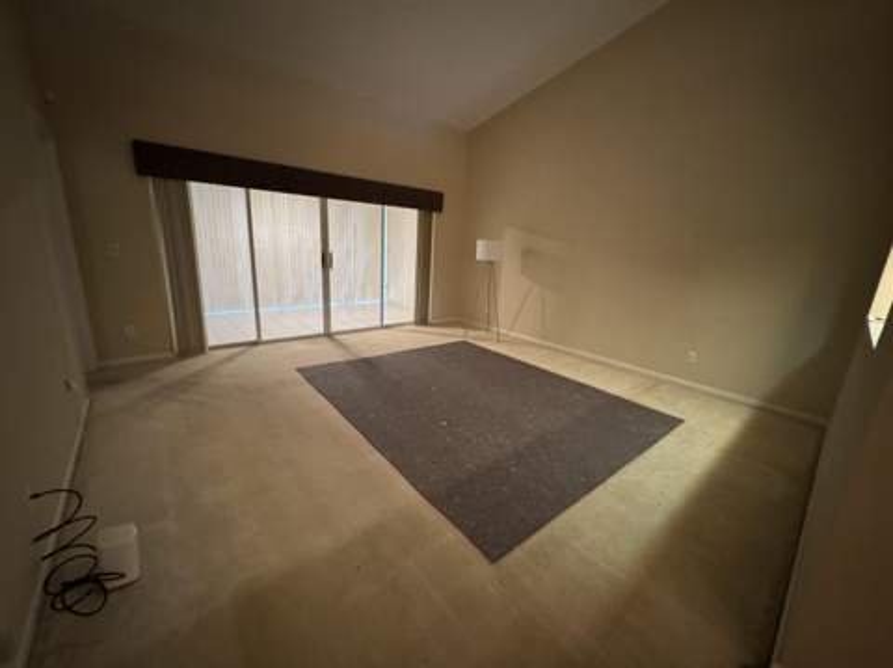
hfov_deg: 102.1
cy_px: 334
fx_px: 361
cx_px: 446
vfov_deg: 85.6
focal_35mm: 14
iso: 1000
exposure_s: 1/40
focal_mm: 2.22
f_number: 2.2
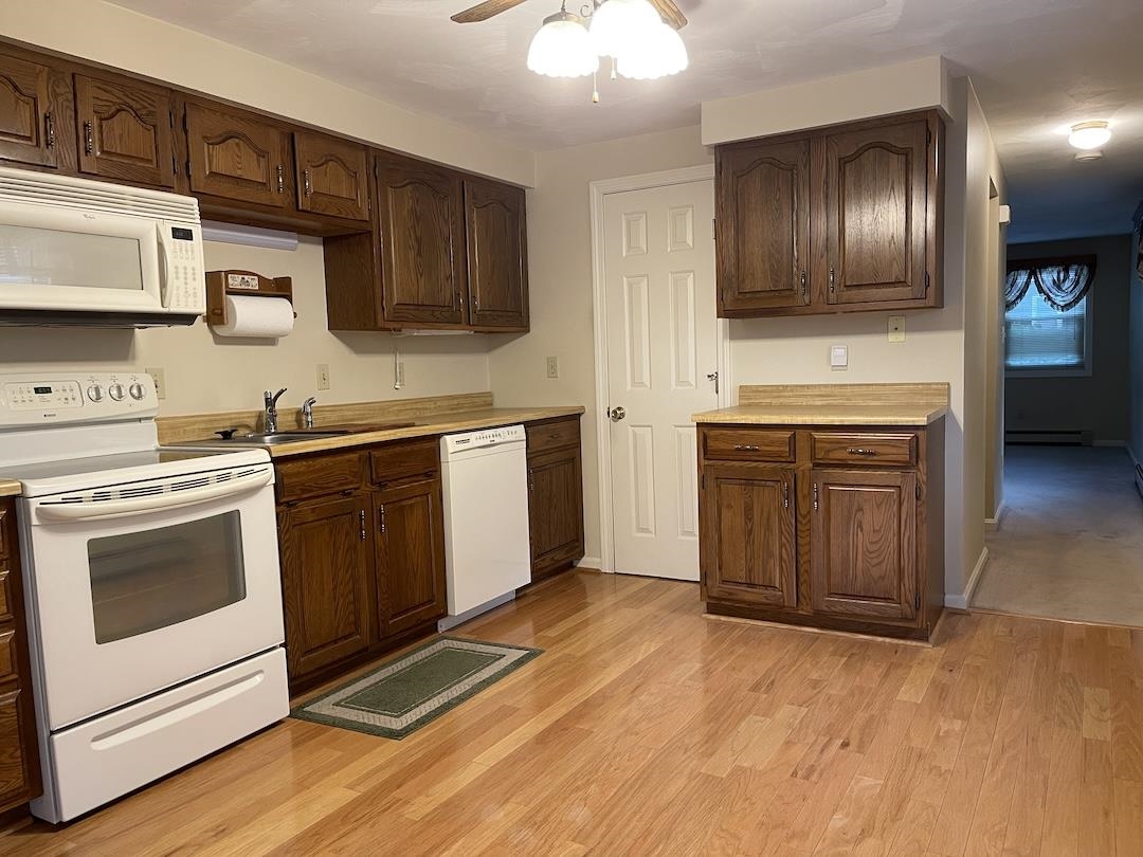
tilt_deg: -5.0
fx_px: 825
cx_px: 572
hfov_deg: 69.4
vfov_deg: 54.9
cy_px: 428
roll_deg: +1.8
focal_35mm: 25
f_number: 1.6
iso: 200
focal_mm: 5.1
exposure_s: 1/60
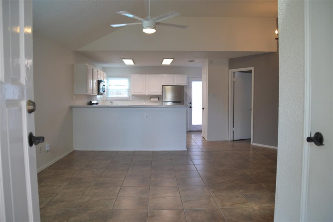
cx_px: 166
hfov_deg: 67.4
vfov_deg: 47.9
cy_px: 111
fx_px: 250
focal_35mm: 27
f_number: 3.5
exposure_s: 1/100
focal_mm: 18
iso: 400
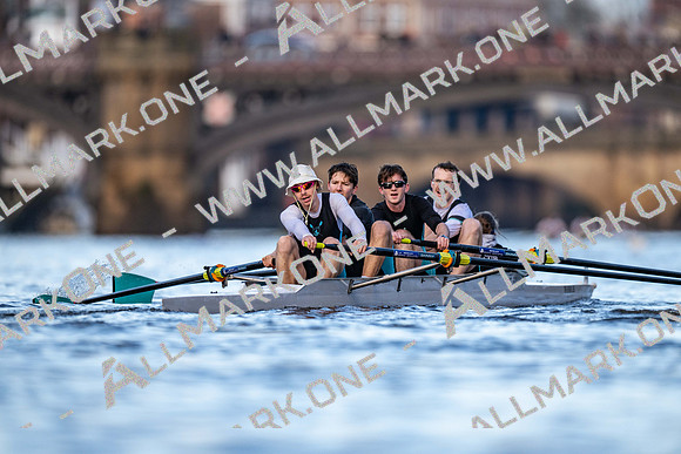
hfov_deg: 3.4
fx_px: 11352
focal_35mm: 600
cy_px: 227
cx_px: 340
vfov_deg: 2.3
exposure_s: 1/2500
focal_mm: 600
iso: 1100
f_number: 4
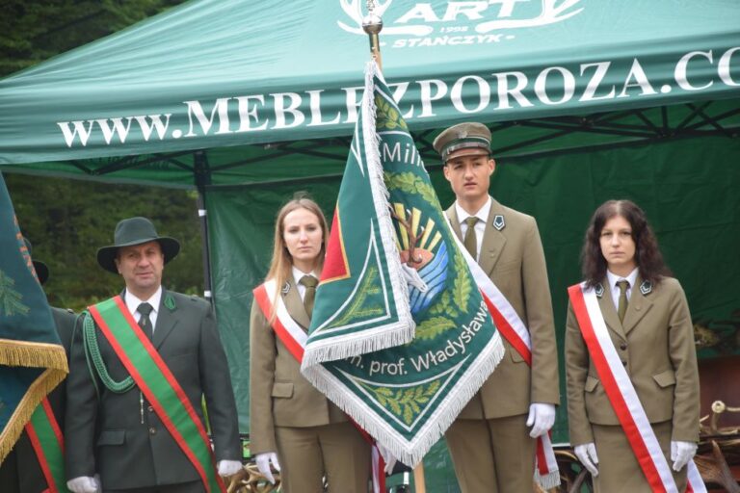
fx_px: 3237
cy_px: 246
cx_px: 370
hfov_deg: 13.0
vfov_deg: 8.7
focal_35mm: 158
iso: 400
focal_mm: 105
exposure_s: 1/200
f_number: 7.1
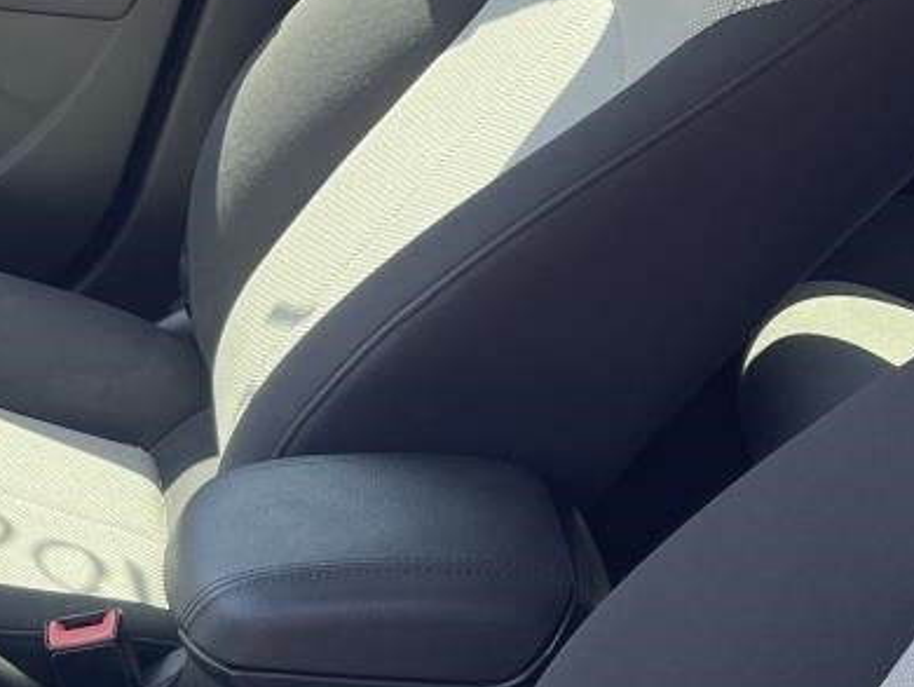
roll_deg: +0.3
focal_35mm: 82
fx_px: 2166
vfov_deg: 17.8
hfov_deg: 22.0
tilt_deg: -33.5
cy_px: 563
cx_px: -197
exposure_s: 1/121
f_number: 1.6
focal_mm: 5.1
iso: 32
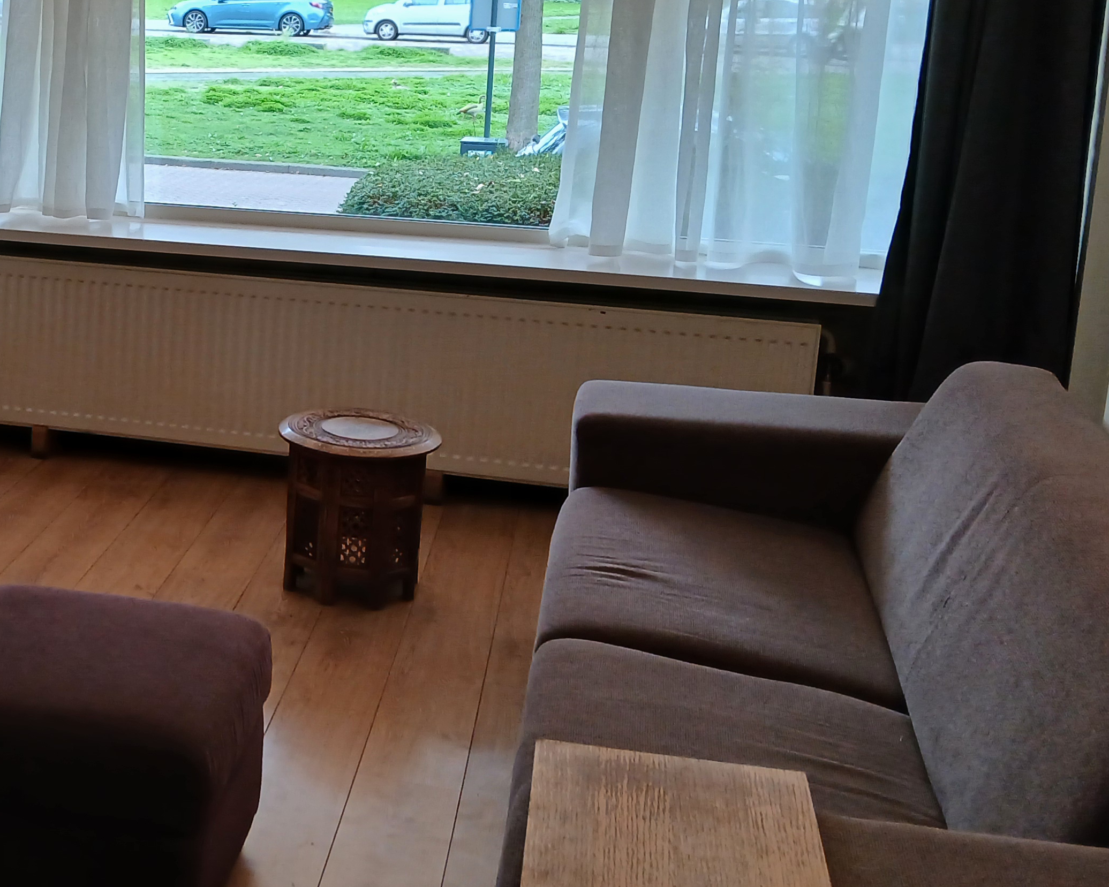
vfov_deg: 30.1
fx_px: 1641
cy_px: 324
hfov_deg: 35.1
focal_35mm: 50
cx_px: 101
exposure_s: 1/50
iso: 100
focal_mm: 3.98
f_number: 1.8
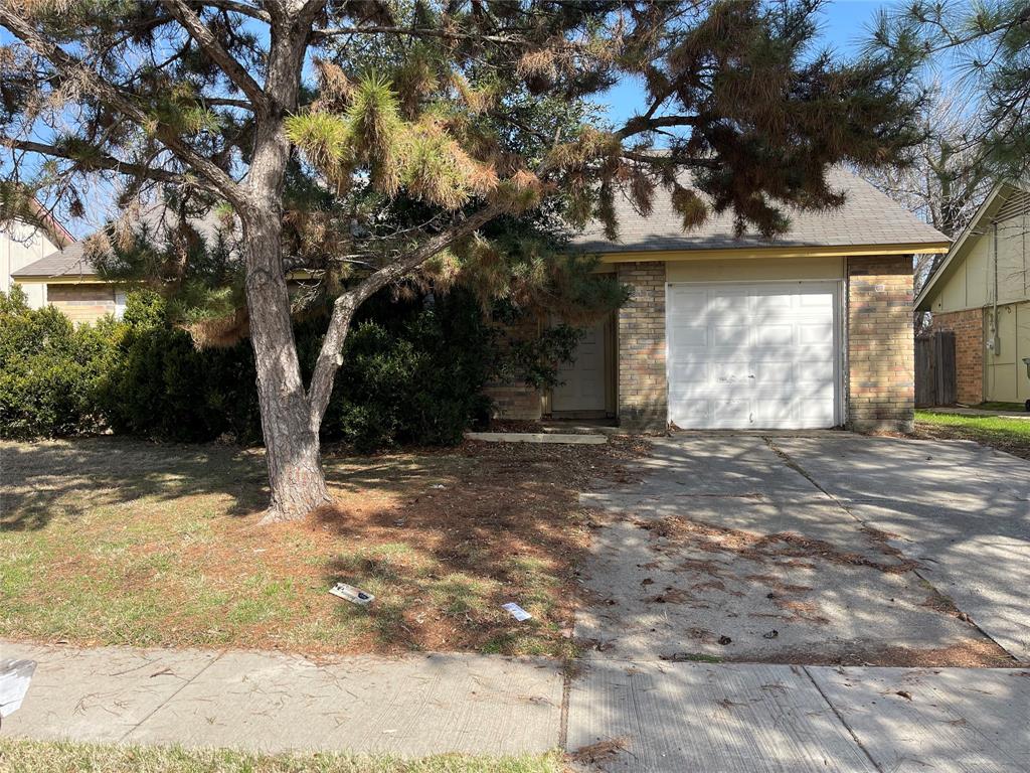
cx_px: 515
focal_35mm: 25
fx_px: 744
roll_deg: -0.2
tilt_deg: -1.7
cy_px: 386
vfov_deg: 54.9
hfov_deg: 69.4
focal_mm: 5.1
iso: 32
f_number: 1.6
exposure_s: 1/1403
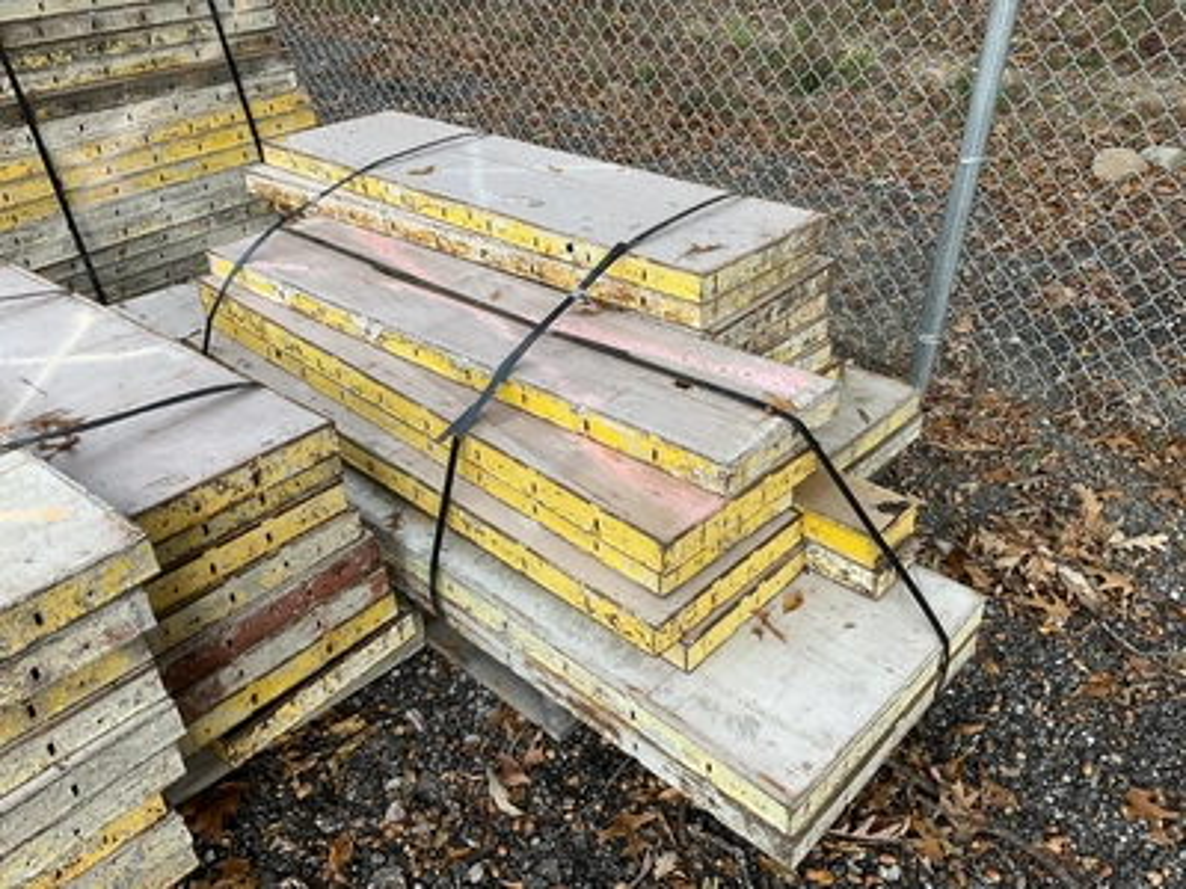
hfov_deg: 61.7
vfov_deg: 48.2
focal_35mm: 29
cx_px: 593
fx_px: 994
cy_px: 444
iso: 25
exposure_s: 1/394
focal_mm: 3
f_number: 1.8
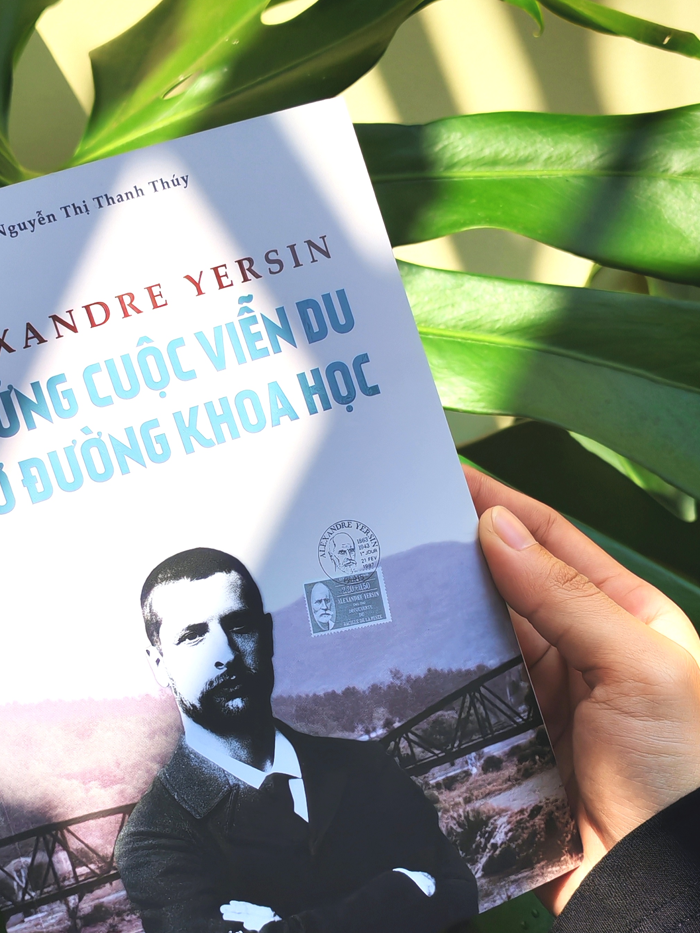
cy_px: 580
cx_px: 233
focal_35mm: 61
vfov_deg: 31.6
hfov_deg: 23.9
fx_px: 1645
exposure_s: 1/640
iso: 50
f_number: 1.9
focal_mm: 6.12
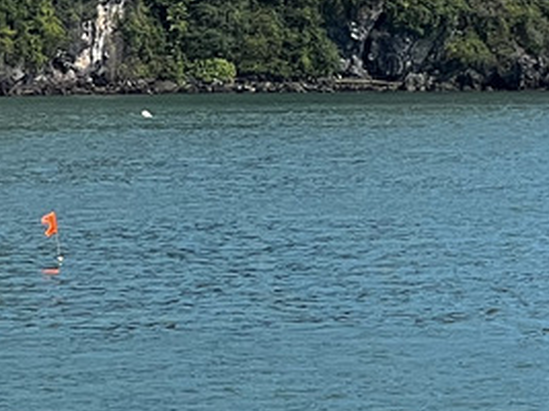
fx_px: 5485
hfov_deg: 5.6
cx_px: 1193
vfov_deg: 4.3
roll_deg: -0.1
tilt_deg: +1.2
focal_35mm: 346
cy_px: -37
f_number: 2.8
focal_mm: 9
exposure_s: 1/774
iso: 32
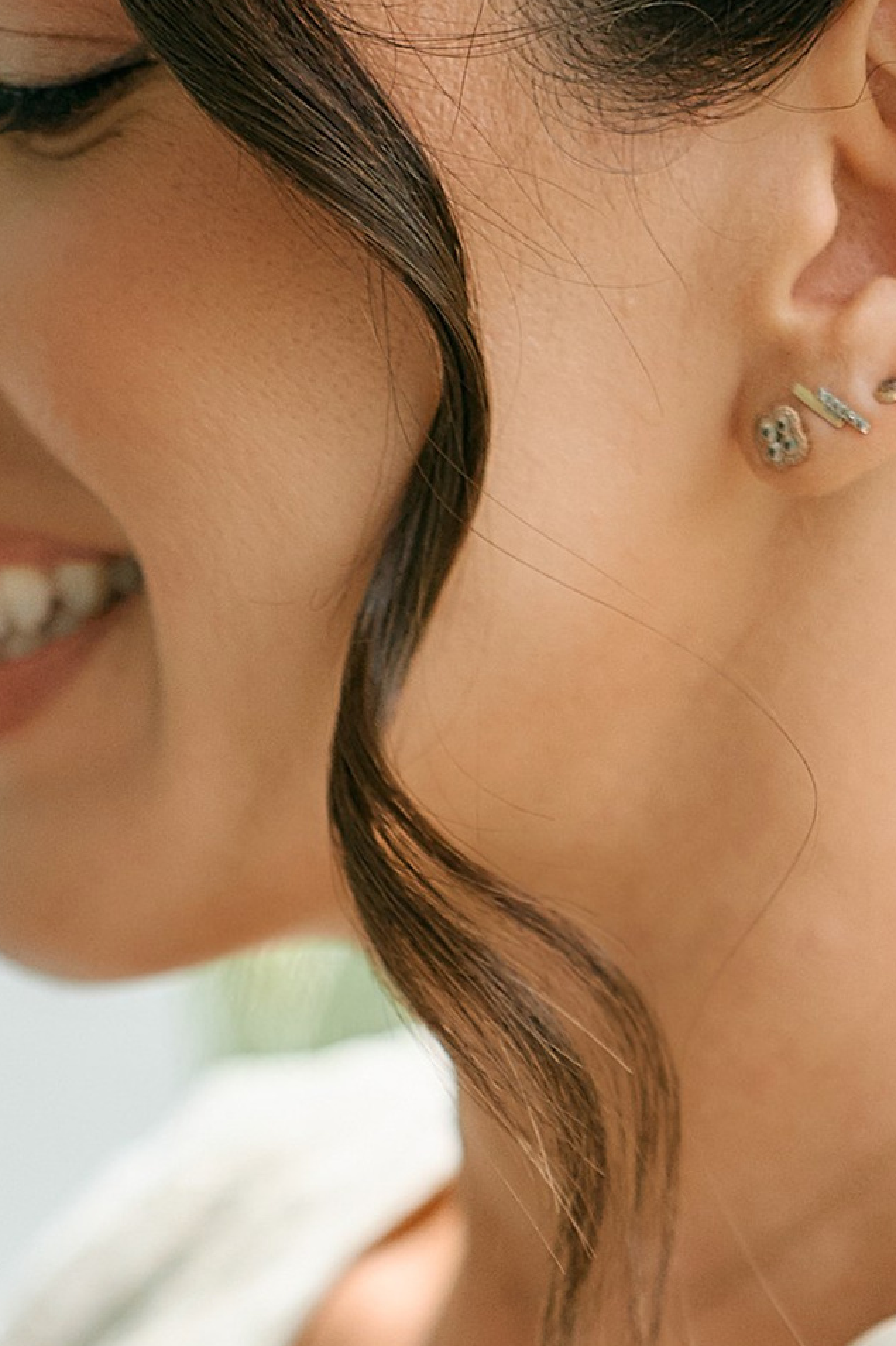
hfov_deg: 10.4
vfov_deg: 14.7
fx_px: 4817
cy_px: 2083
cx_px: -190
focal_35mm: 129
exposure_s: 1/2000
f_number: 2
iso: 320
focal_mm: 32
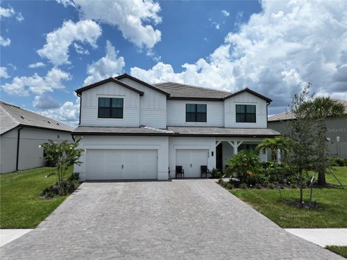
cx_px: 174
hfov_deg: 71.6
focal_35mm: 24
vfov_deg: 56.7
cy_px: 130
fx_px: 240
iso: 100
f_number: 2.8
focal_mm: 12.29
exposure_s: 1/3200
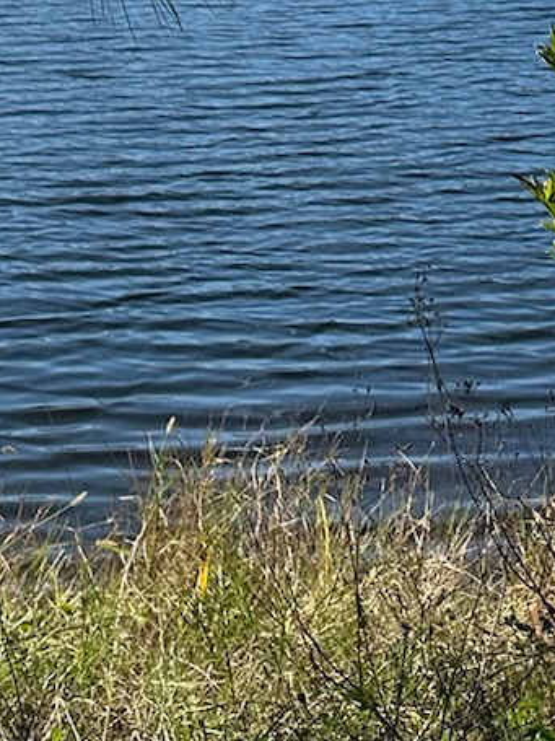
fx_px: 2310
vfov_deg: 15.4
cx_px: -288
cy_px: -627
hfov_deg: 12.9
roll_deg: -0.1
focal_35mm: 108
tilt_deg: +7.6
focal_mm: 6.86
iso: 80
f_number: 1.78
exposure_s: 1/5000
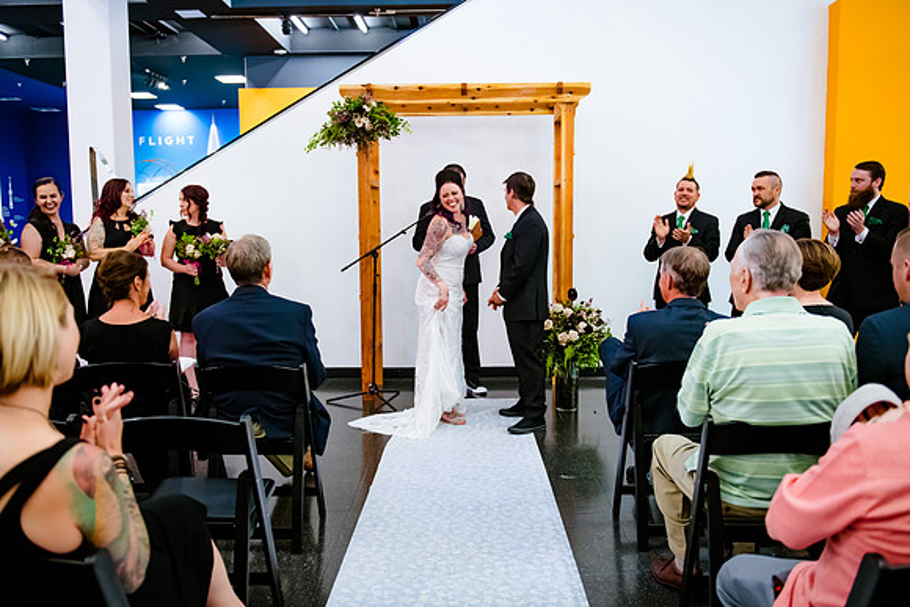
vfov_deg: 42.2
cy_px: 303
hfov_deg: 60.1
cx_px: 442
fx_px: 787
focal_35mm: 31
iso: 4000
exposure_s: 1/100
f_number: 2.8
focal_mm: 29
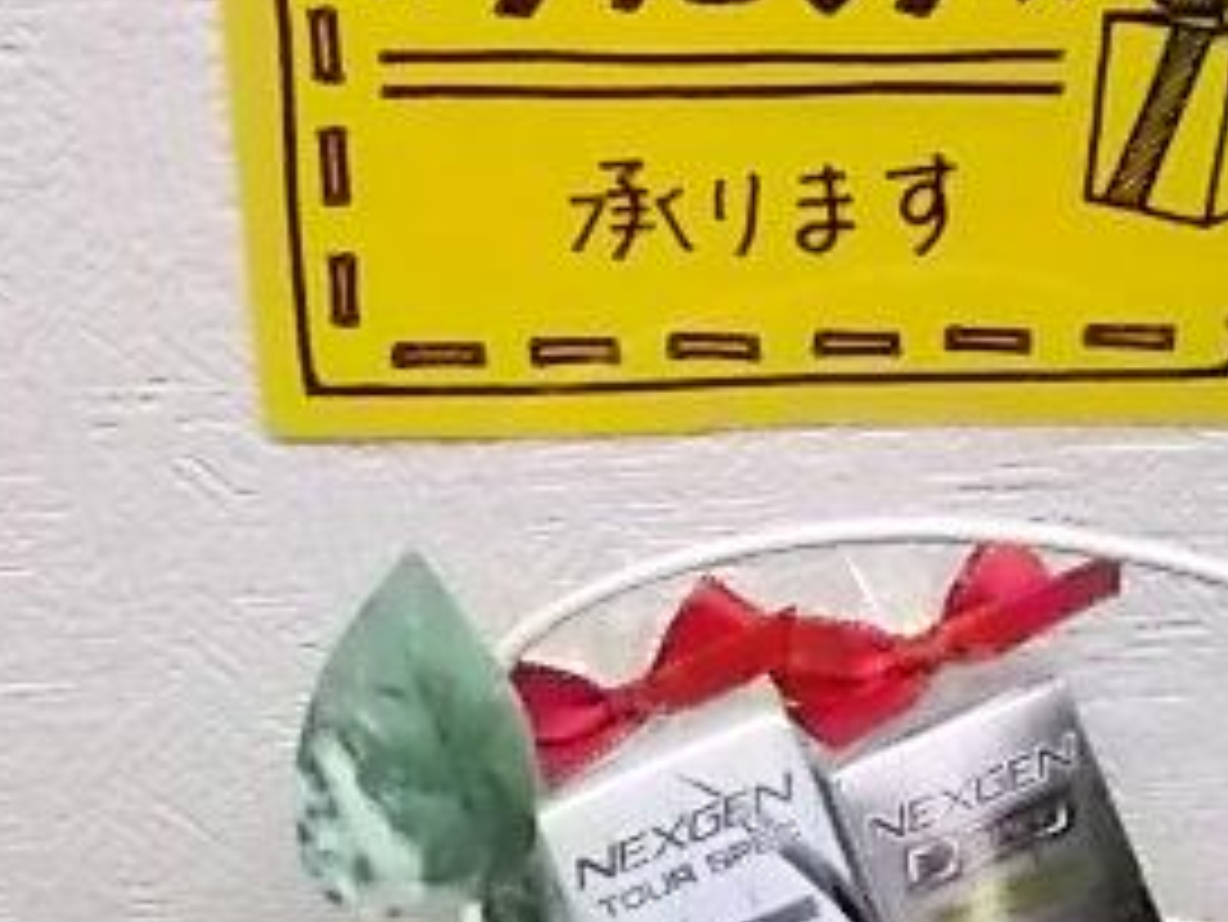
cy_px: 594
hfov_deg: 31.3
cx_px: 873
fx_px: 2165
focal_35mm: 61
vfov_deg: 24.0
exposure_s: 1/100
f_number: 3.2
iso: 800
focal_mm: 4.6
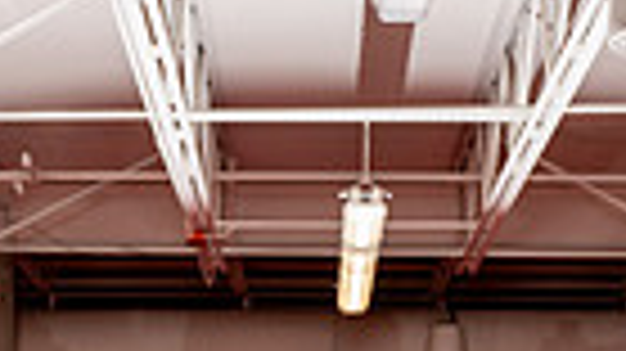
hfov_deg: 20.9
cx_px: 239
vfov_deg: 10.0
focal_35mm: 102
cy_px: 918
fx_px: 1692
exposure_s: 1/250
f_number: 4.5
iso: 250
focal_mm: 30
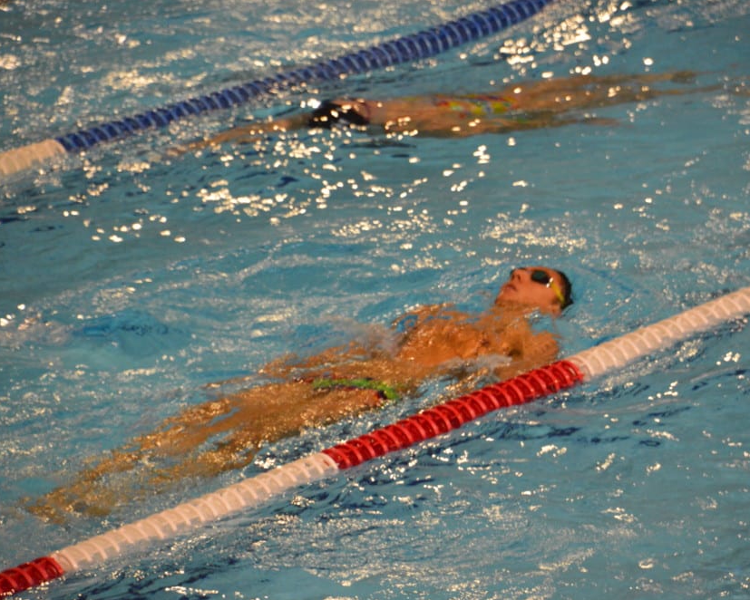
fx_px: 7549
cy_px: 300
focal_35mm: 340
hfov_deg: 5.7
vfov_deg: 4.6
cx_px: 420
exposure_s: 1/125
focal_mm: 200
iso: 1600
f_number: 6.3
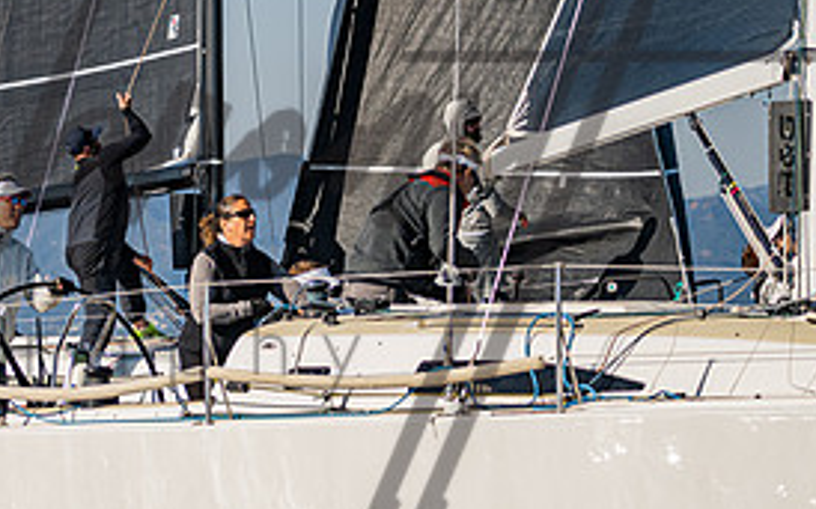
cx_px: 149
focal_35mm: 286
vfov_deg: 4.6
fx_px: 6358
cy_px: 82
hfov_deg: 7.3
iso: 400
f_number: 4.5
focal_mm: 120
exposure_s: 1/6400
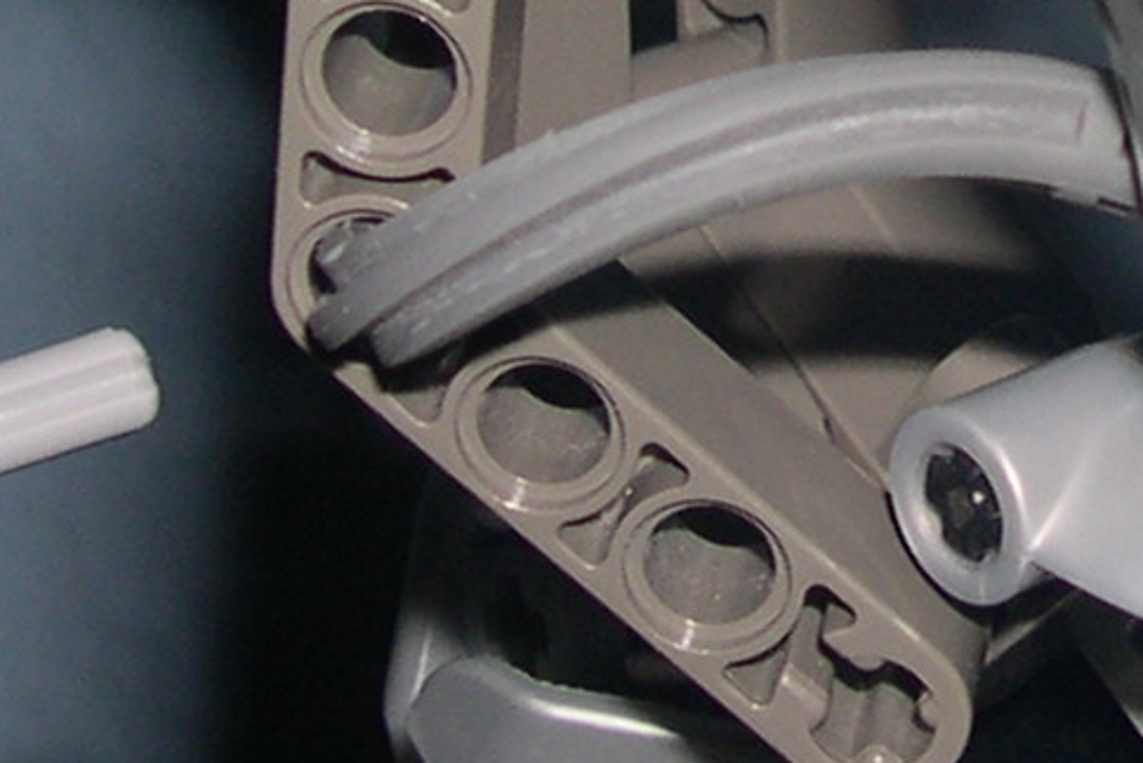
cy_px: -252
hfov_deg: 11.0
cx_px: 1247
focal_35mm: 185
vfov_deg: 7.3
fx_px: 5877
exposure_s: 1/60
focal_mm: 8
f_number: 7.6
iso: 100
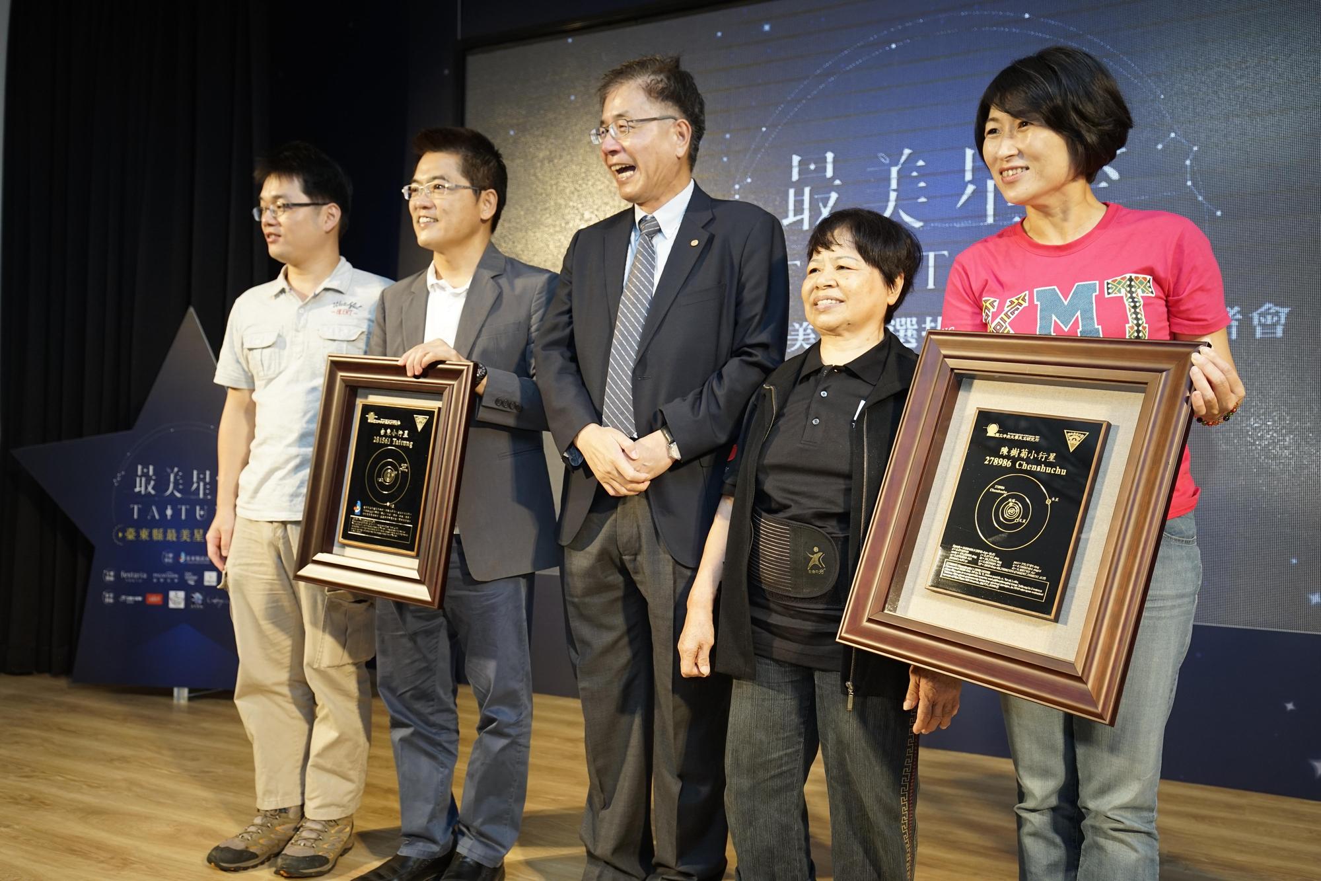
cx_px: 660
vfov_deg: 42.3
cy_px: 440
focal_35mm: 31
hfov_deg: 60.3
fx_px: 1137
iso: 800
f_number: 4
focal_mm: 31
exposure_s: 1/125
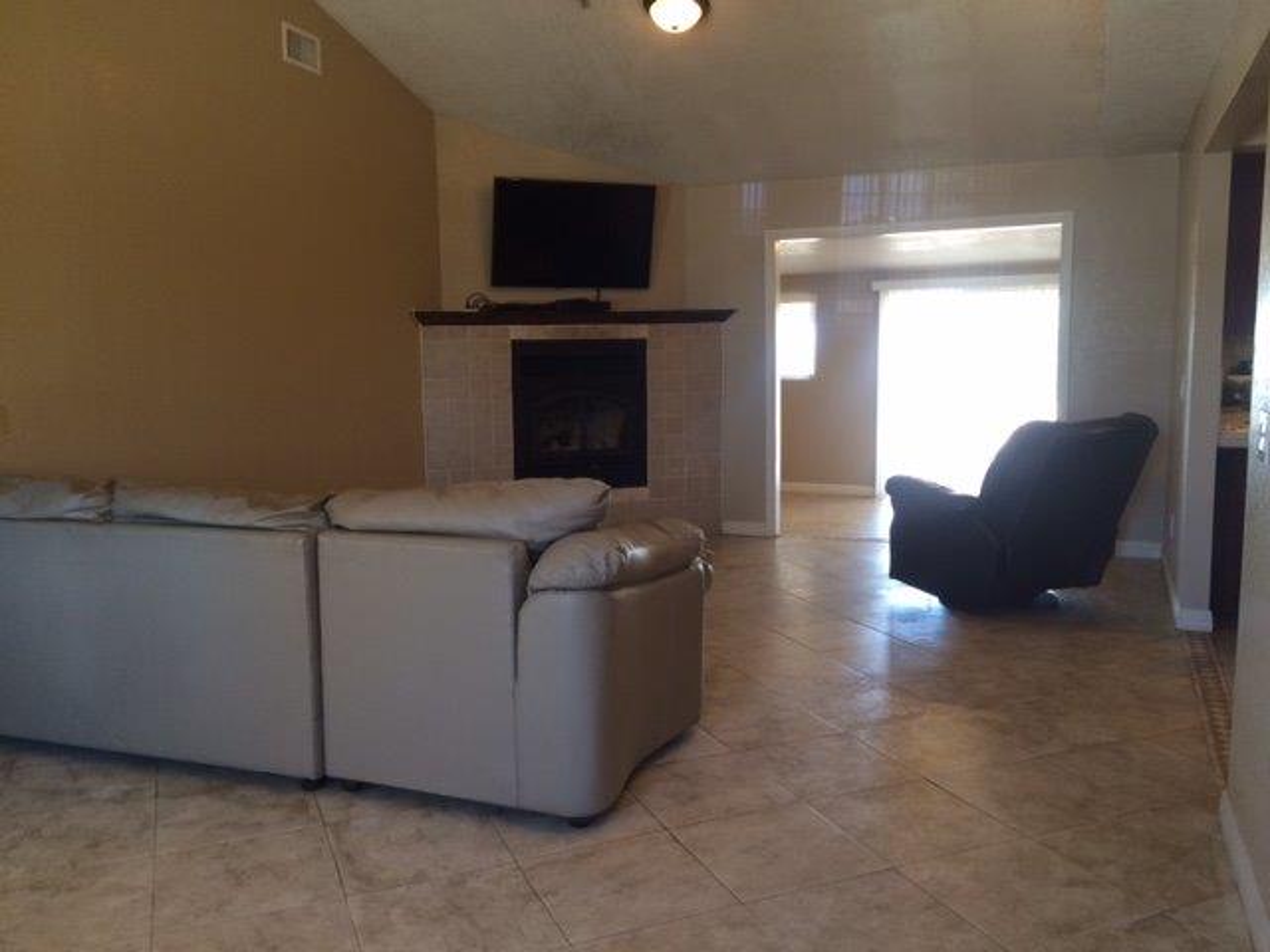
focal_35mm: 29
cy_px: 476
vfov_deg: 48.2
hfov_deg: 61.7
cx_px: 635
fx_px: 1064
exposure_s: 1/30
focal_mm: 4.15
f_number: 2.2
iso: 80
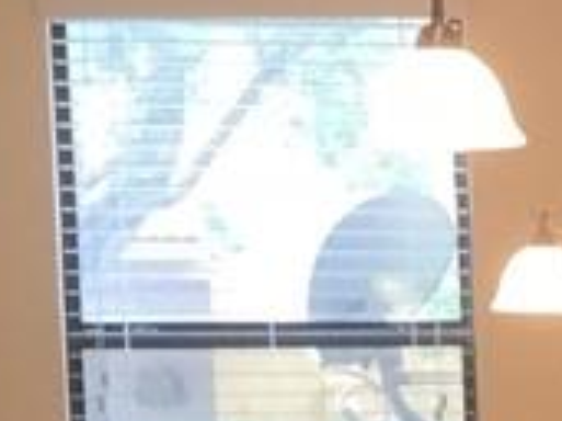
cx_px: 1052
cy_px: 674
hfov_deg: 10.0
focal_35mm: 186
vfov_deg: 7.8
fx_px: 3018
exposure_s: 1/30
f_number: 2.4
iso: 40
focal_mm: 3.3
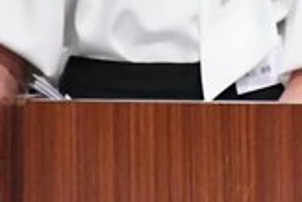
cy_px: -80
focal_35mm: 2136
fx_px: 17934
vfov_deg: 0.6
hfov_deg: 1.0
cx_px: 377
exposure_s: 1/400
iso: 12800
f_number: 5.6
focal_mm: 300
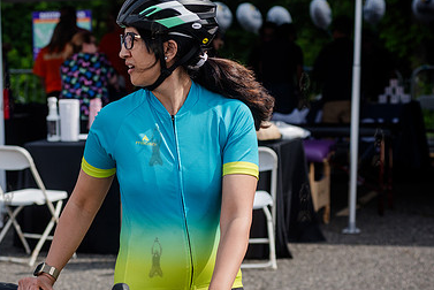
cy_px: 146
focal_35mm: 123
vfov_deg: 11.2
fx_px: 1484
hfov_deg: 16.6
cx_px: 155
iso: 250
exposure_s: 1/2000
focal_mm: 80
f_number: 4.5
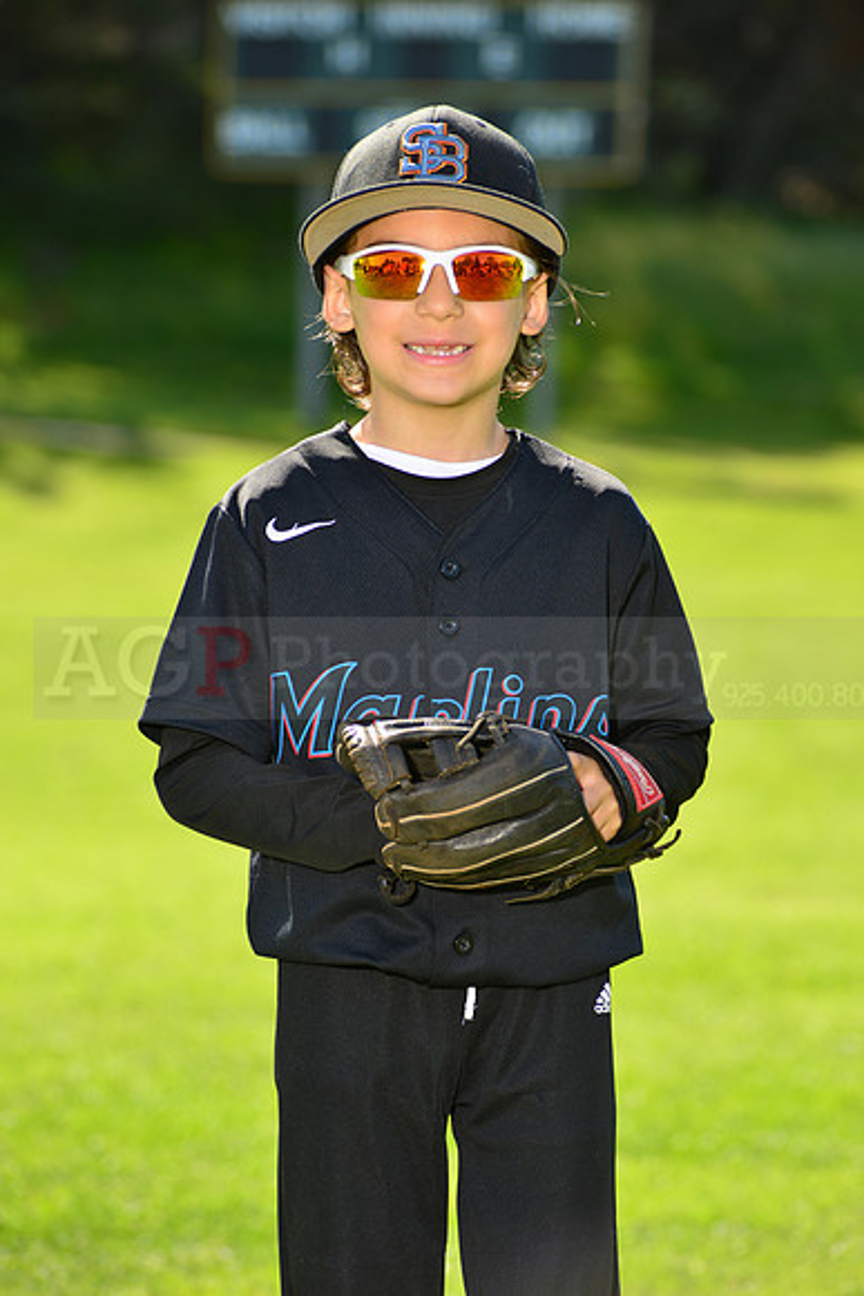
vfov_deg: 11.1
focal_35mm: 185
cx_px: 432
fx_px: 6656
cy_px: 648
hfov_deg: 7.4
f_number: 8
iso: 200
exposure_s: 1/250
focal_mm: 185
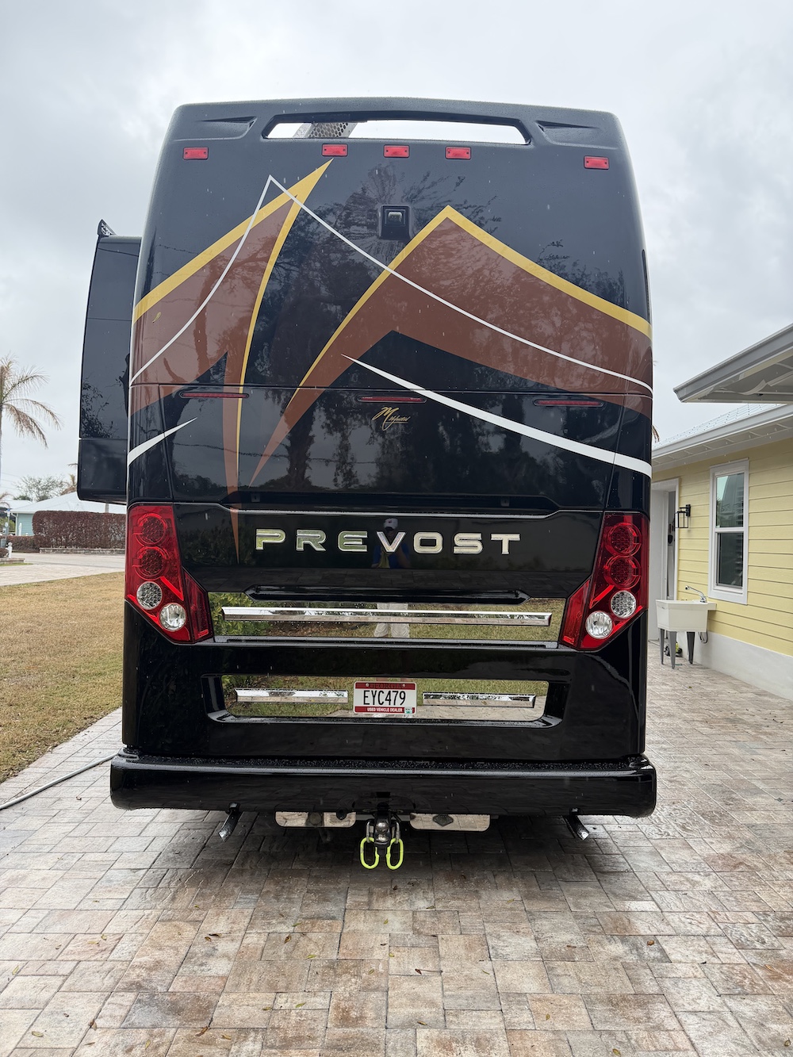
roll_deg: -0.8
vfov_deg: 71.6
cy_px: 528
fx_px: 733
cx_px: 396
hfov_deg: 56.8
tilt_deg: -0.7
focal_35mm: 24
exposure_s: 1/765
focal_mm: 6.76
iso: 100
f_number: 1.78
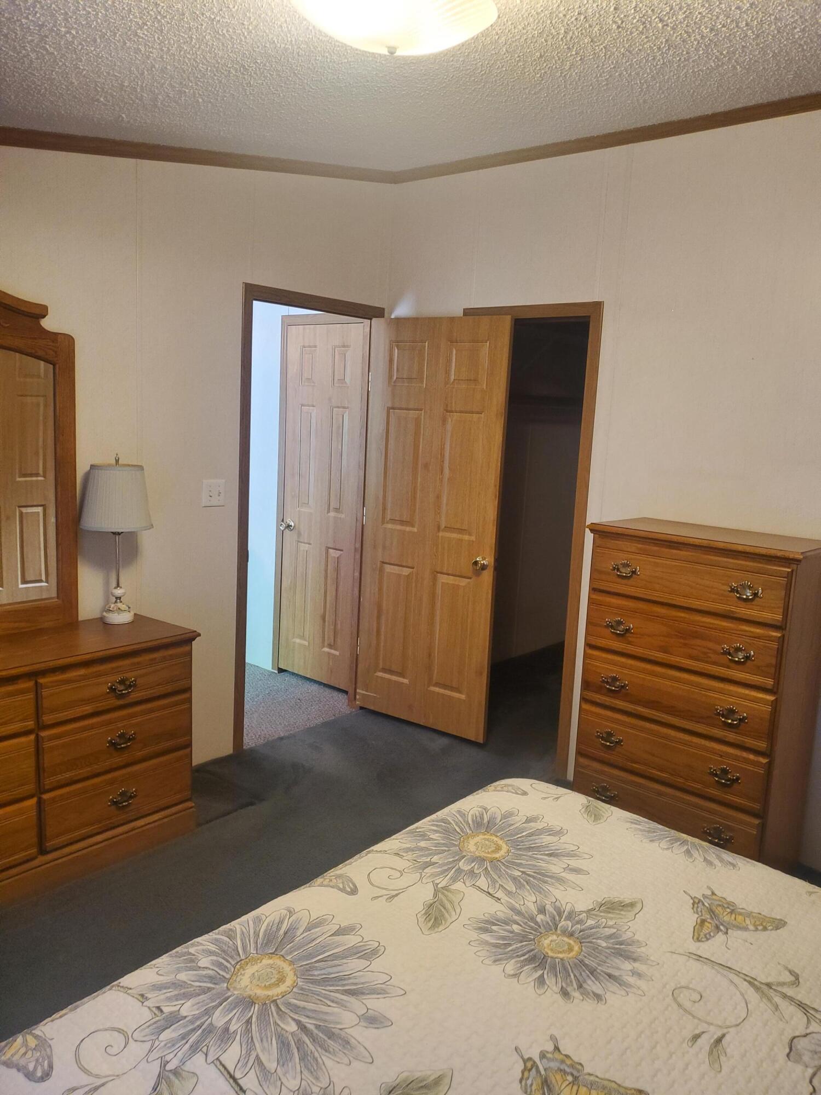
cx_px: 410
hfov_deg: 53.1
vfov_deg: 67.3
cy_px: 548
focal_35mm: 26
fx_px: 822
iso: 200
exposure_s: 1/40
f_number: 1.5
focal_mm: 4.3
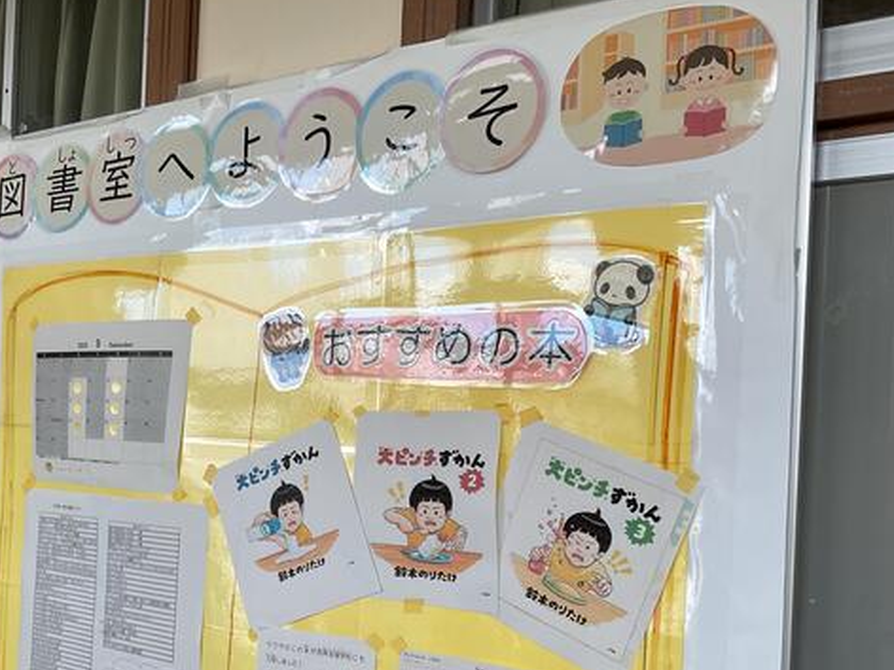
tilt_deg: -1.2
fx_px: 1111
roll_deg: -2.0
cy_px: 440
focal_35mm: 43
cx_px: 275
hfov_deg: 43.0
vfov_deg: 33.3
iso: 20
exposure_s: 1/120
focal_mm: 3
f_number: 1.8
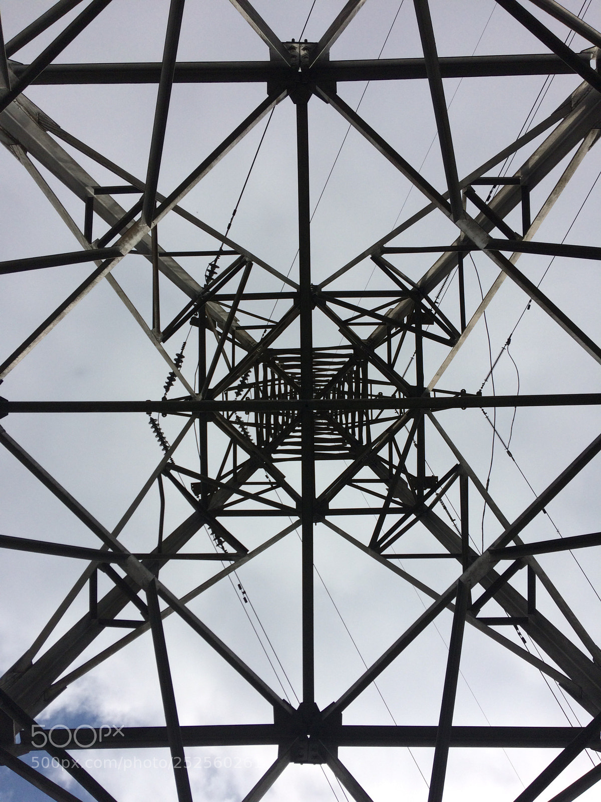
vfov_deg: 61.7
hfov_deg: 48.2
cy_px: 401
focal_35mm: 29
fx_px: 671
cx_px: 300
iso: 32
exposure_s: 1/5882
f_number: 2.2
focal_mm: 4.15
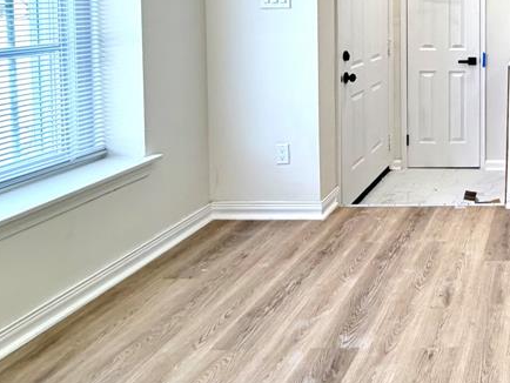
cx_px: 575
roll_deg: -0.4
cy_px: 14
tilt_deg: -1.5
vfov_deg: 38.8
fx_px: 486
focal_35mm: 33
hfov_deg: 42.2
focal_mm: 2.22
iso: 320
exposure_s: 1/120
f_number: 2.2
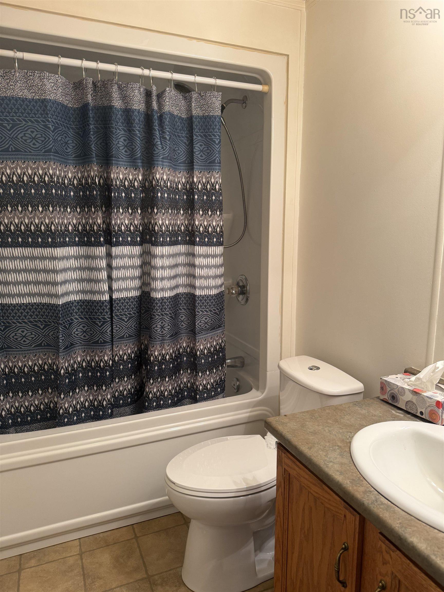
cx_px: 222
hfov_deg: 56.8
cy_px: 296
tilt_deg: -9.2
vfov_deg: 71.6
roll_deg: -0.2
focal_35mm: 24
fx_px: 410
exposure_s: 1/60
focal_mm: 6.76
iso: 160
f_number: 1.78
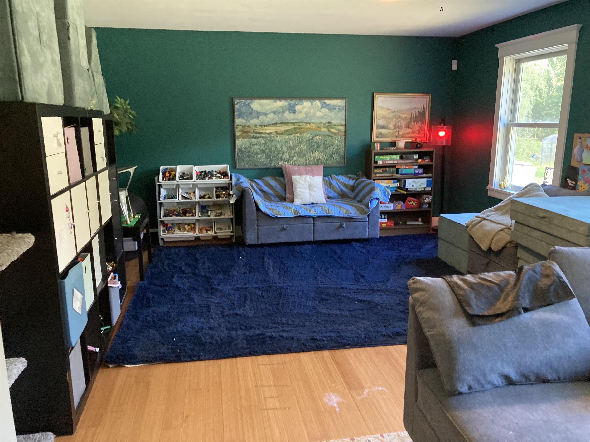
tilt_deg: -10.4
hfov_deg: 63.4
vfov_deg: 49.7
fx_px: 477
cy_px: 221
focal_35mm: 28
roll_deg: +0.5
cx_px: 295
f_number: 1.8
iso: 400
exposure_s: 1/30
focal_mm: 3.99
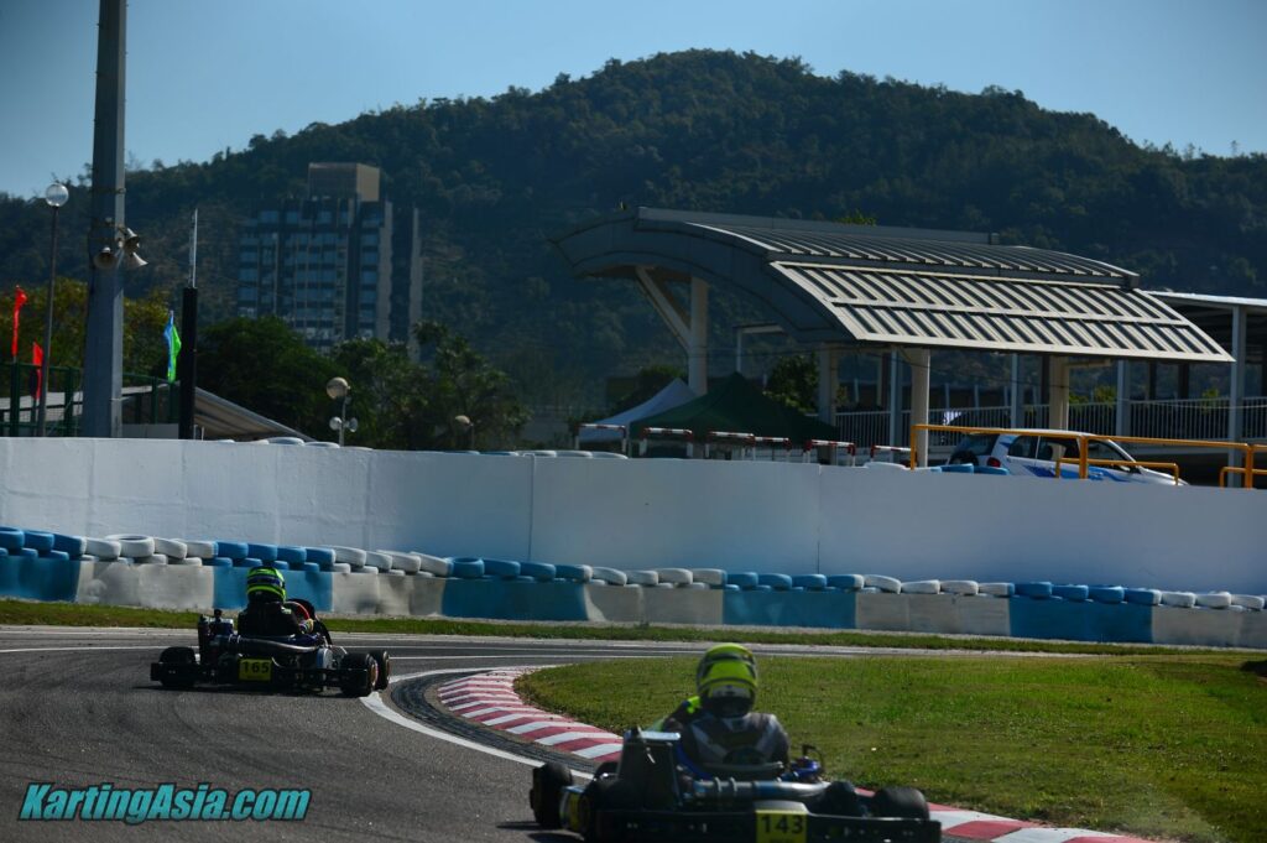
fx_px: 4571
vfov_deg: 10.5
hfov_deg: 15.8
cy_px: 422
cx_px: 634
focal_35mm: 130
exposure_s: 1/1250
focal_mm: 130
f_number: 4
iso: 100
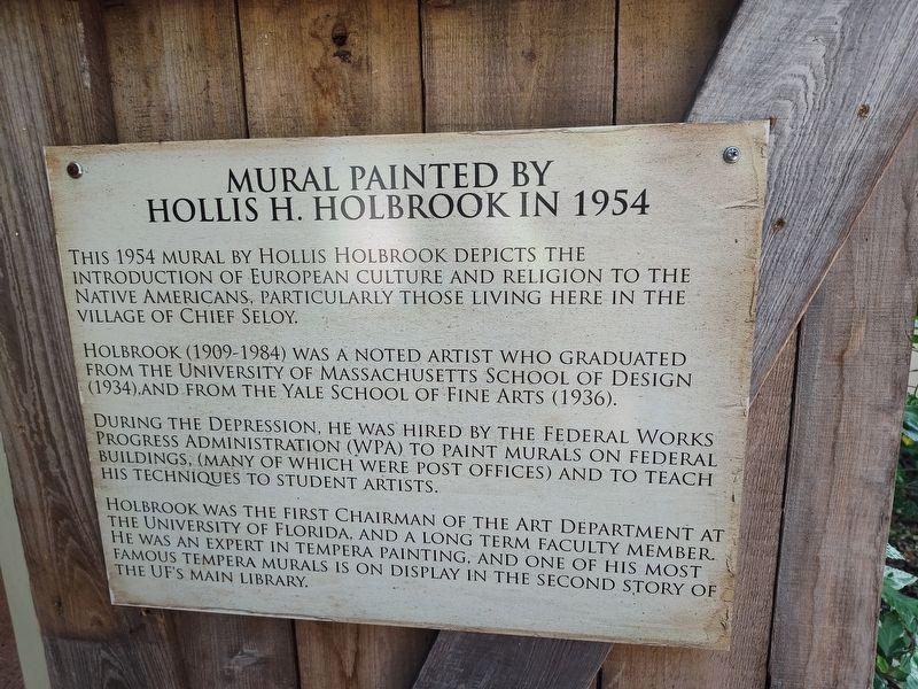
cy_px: 344
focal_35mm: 23
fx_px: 610
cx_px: 459
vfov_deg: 58.9
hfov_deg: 73.9
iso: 416
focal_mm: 5.56
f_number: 1.8
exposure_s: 1/120
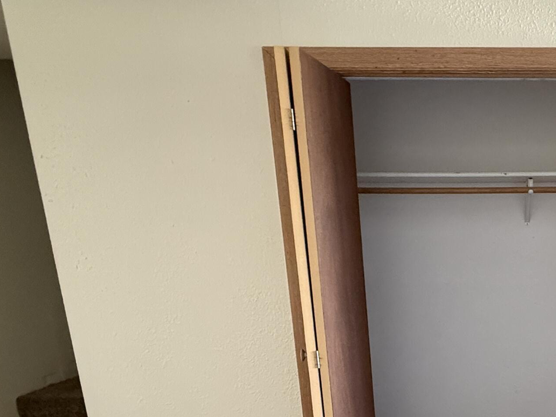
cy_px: 343
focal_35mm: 33
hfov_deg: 47.7
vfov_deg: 40.9
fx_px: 530
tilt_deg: -10.5
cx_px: 532
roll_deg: +1.3
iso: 640
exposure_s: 1/60
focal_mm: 2.22
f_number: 2.2
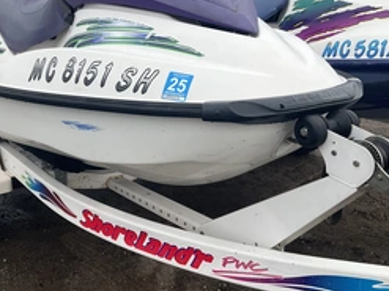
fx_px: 528
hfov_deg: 39.9
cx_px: 124
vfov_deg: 30.8
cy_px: 127
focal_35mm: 47
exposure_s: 1/642
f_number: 1.8
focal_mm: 3
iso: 25
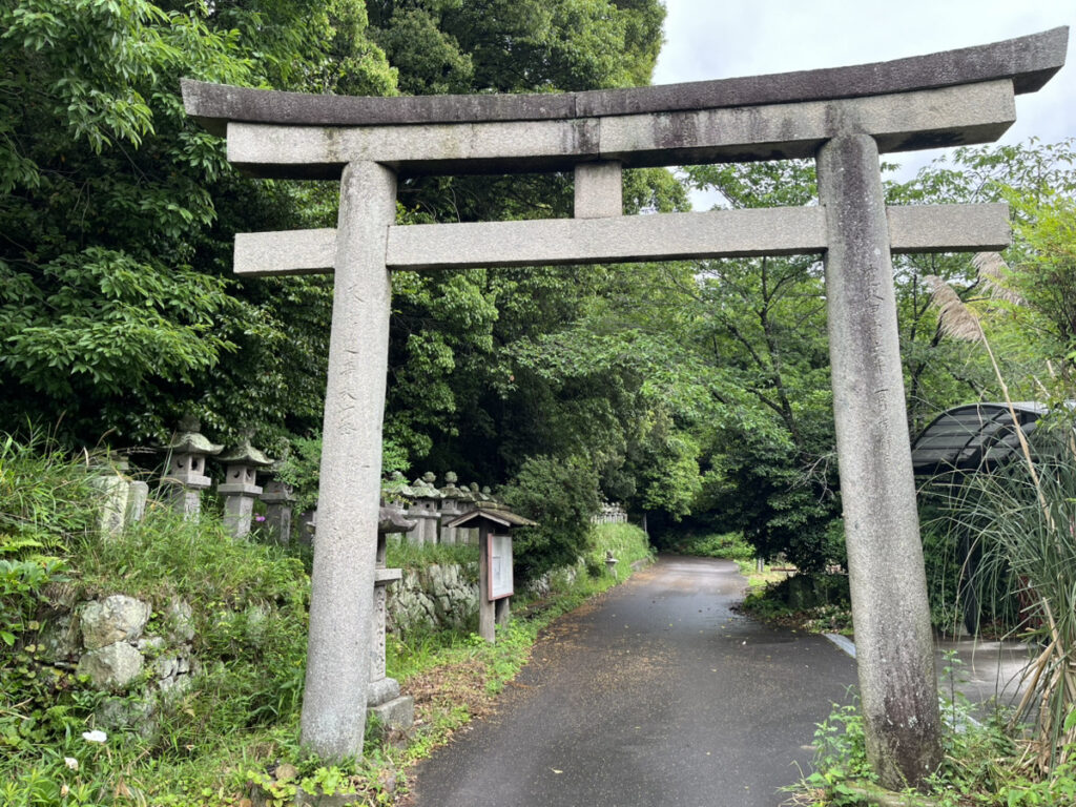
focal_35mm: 26
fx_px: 808
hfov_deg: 67.3
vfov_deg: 53.1
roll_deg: +1.0
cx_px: 538
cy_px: 404
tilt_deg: +10.2
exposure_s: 1/262
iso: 40
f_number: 1.6
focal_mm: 5.1
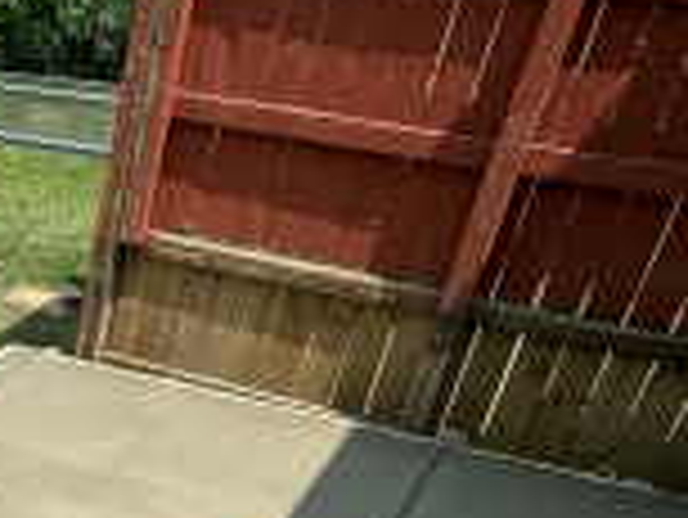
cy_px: 667
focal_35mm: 61
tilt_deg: -35.5
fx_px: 1213
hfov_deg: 26.5
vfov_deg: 21.8
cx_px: -223
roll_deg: -2.1
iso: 50
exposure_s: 1/1832
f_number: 2.2
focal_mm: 2.22
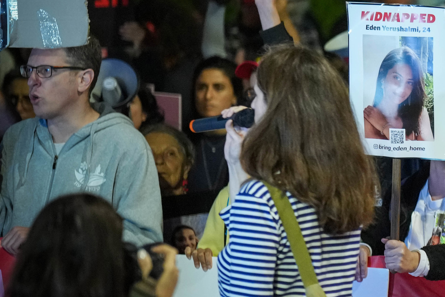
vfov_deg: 4.9
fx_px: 3461
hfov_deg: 7.2
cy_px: 94
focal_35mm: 280
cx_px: 711
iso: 3200
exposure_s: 1/250
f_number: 1.4
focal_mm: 85
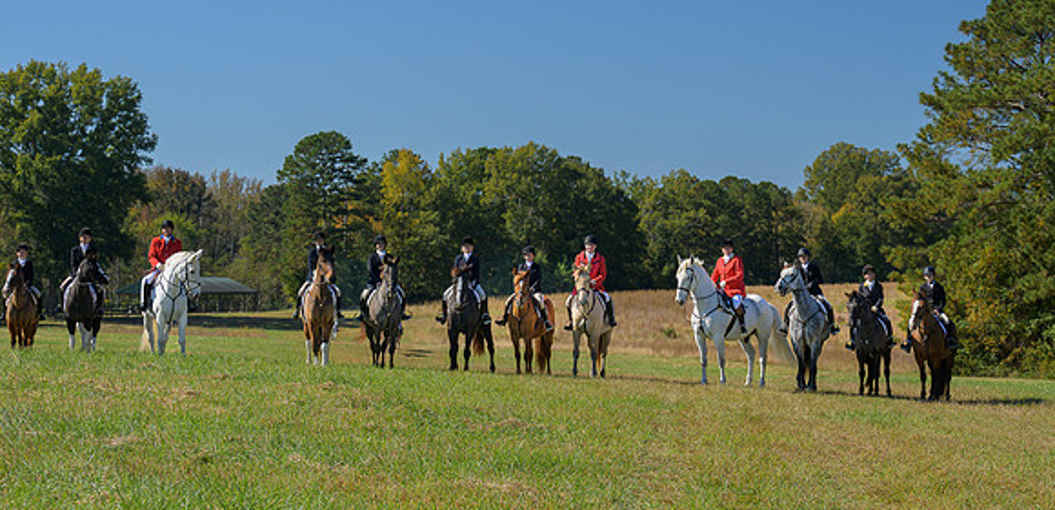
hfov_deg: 27.3
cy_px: 211
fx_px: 2168
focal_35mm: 80
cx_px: 557
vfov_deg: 13.4
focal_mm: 70
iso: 200
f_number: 4
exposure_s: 1/800
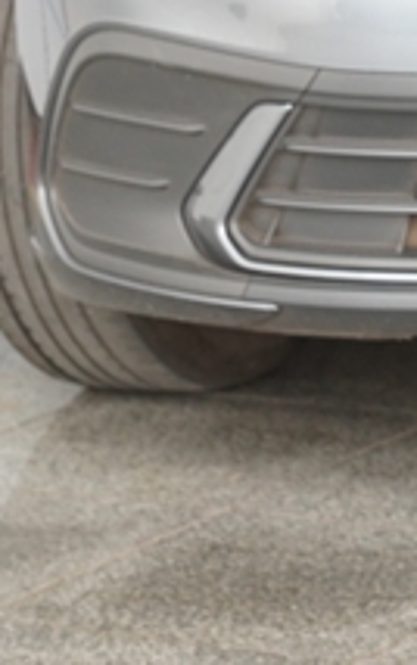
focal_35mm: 278
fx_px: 5048
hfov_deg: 4.7
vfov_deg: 7.4
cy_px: -287
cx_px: 868
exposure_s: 1/125
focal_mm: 38
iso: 200
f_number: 4
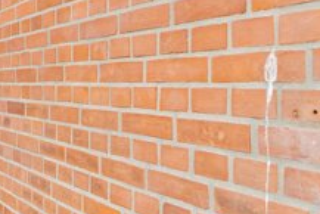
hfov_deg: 24.7
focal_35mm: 61
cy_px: 80
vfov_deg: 22.3
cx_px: -171
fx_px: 541
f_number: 8
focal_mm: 11
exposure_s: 1/800
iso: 200
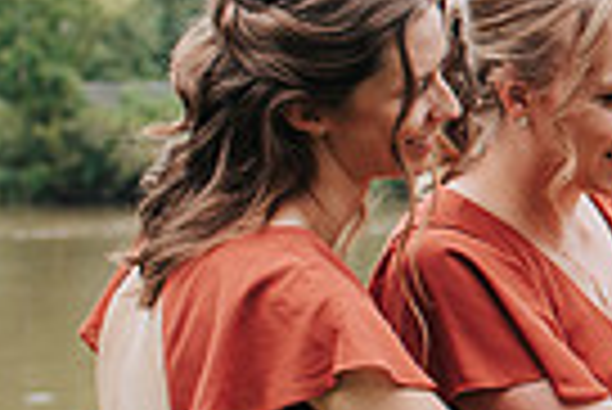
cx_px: 1327
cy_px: 231
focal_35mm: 186
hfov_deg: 10.0
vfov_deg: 7.4
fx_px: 3165
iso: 125
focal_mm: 35
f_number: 3.2
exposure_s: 1/800
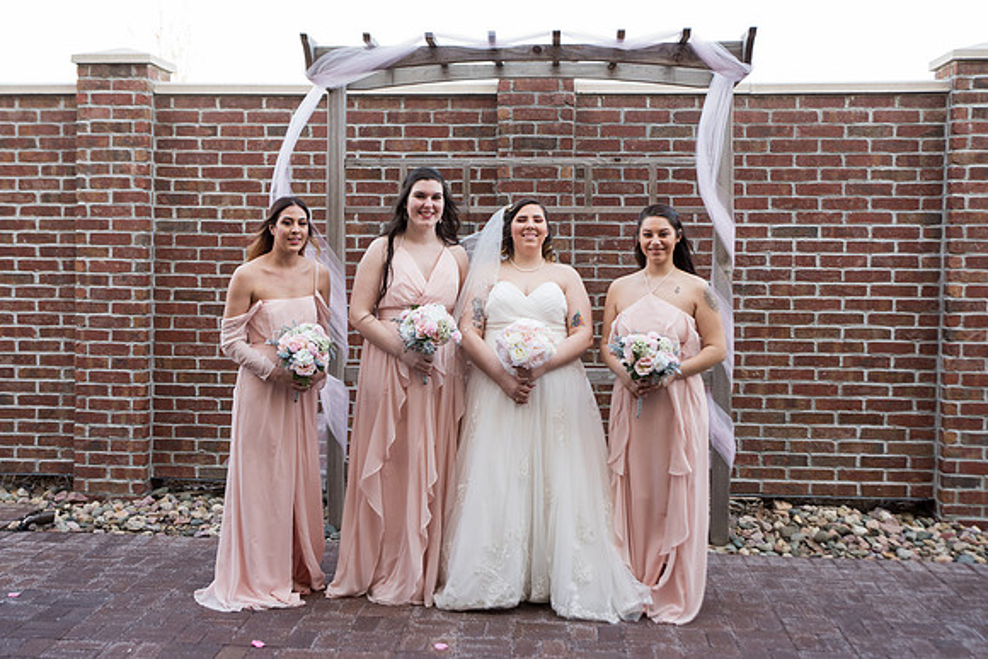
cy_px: 298
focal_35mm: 45
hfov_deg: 43.9
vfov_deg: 30.1
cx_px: 454
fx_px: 1225
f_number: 3.5
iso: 320
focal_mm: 38
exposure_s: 1/200
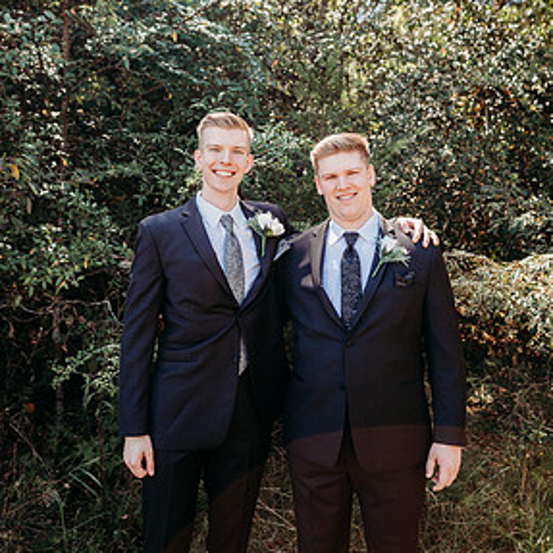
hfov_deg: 51.1
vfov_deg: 50.9
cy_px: 229
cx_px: 270
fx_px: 578
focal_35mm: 32
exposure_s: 1/400
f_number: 2.8
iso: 125
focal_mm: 24
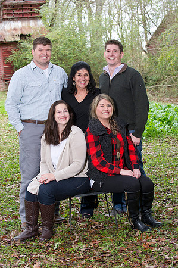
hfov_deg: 19.4
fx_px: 520
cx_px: 89
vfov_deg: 28.9
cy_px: 134
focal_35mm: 70
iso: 800
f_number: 5
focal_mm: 70
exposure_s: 1/100
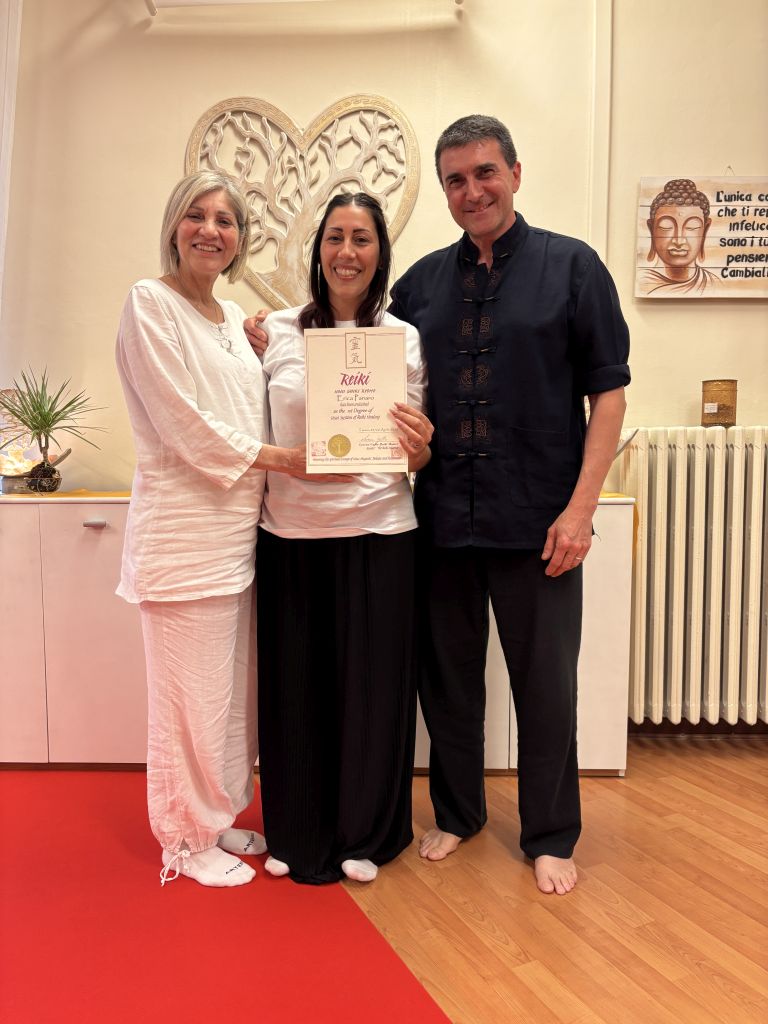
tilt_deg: -4.4
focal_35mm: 26
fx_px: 769
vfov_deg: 67.3
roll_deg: -0.8
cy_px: 512
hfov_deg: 53.1
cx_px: 384
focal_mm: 5.96
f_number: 1.6
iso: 125
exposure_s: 1/50
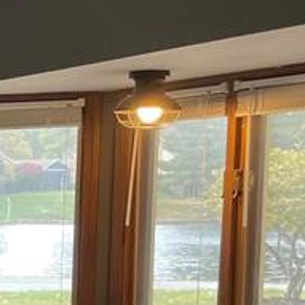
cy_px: 283
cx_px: -412
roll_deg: +0.0
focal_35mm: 123
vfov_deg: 14.0
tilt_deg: -3.7
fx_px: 1226
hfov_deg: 11.7
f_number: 1.6
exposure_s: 1/120
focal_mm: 4.2
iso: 64
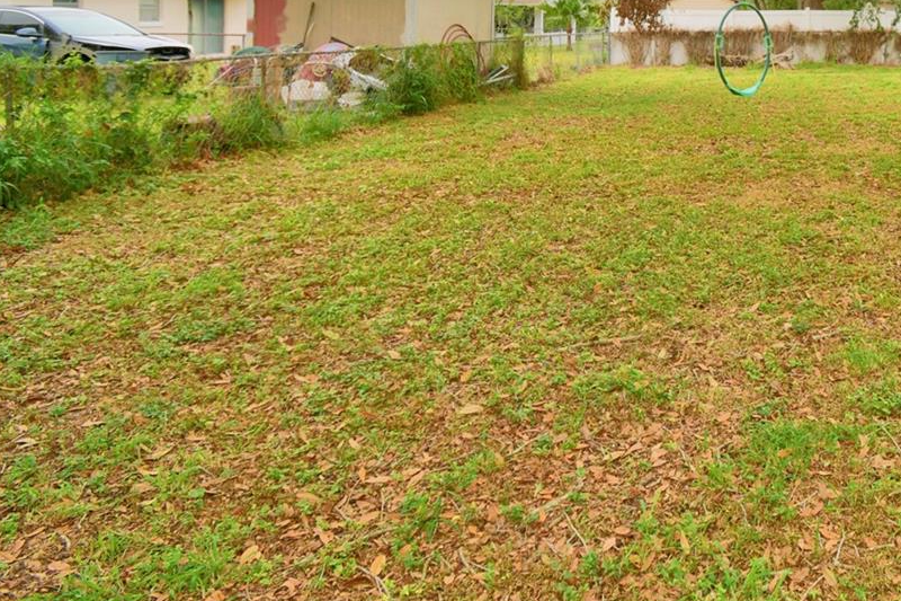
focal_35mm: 30
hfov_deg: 53.0
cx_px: 837
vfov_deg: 39.2
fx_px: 751
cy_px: 20
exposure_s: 1/250
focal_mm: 10
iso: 100
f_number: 5.6
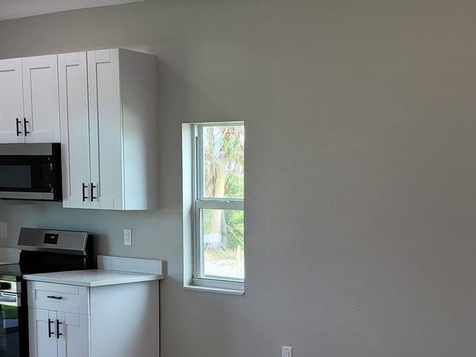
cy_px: 294
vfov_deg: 24.0
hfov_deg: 31.5
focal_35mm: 60
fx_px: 825
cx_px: 369
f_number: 1.8
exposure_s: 1/120
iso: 64
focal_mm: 5.4
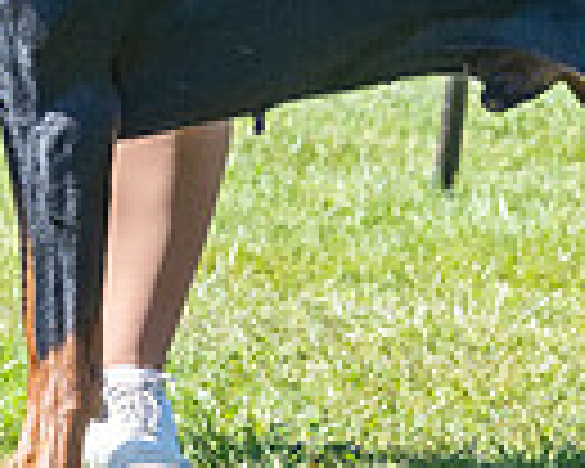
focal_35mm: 979
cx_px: 88
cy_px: -320
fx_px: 16950
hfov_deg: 2.0
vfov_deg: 1.6
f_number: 6.3
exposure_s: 1/2000
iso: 1600
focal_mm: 200
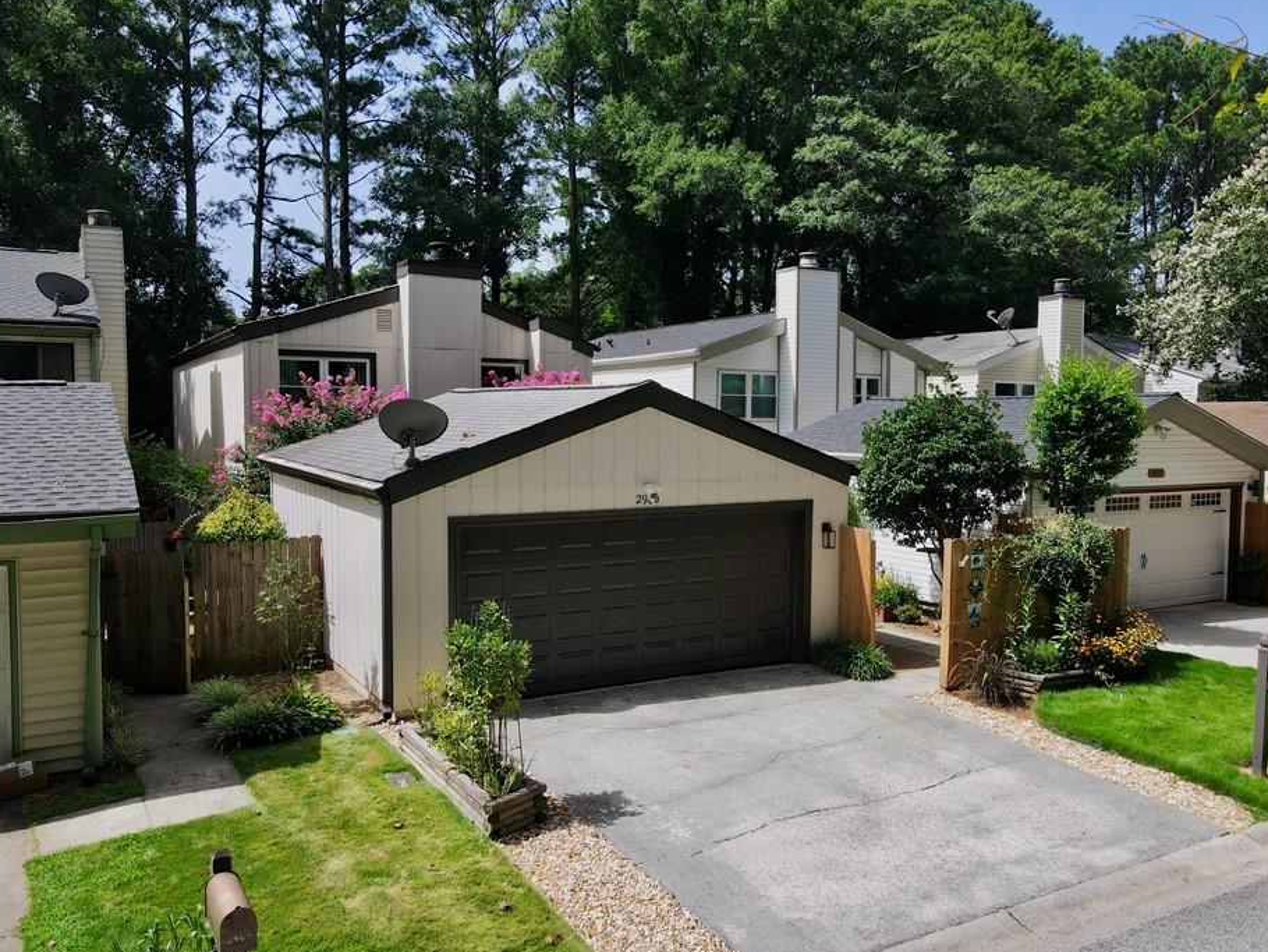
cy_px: 482
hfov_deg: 65.3
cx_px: 658
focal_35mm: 27
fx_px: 989
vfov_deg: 51.4
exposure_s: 1/500
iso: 110
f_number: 2.8
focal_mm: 4.5
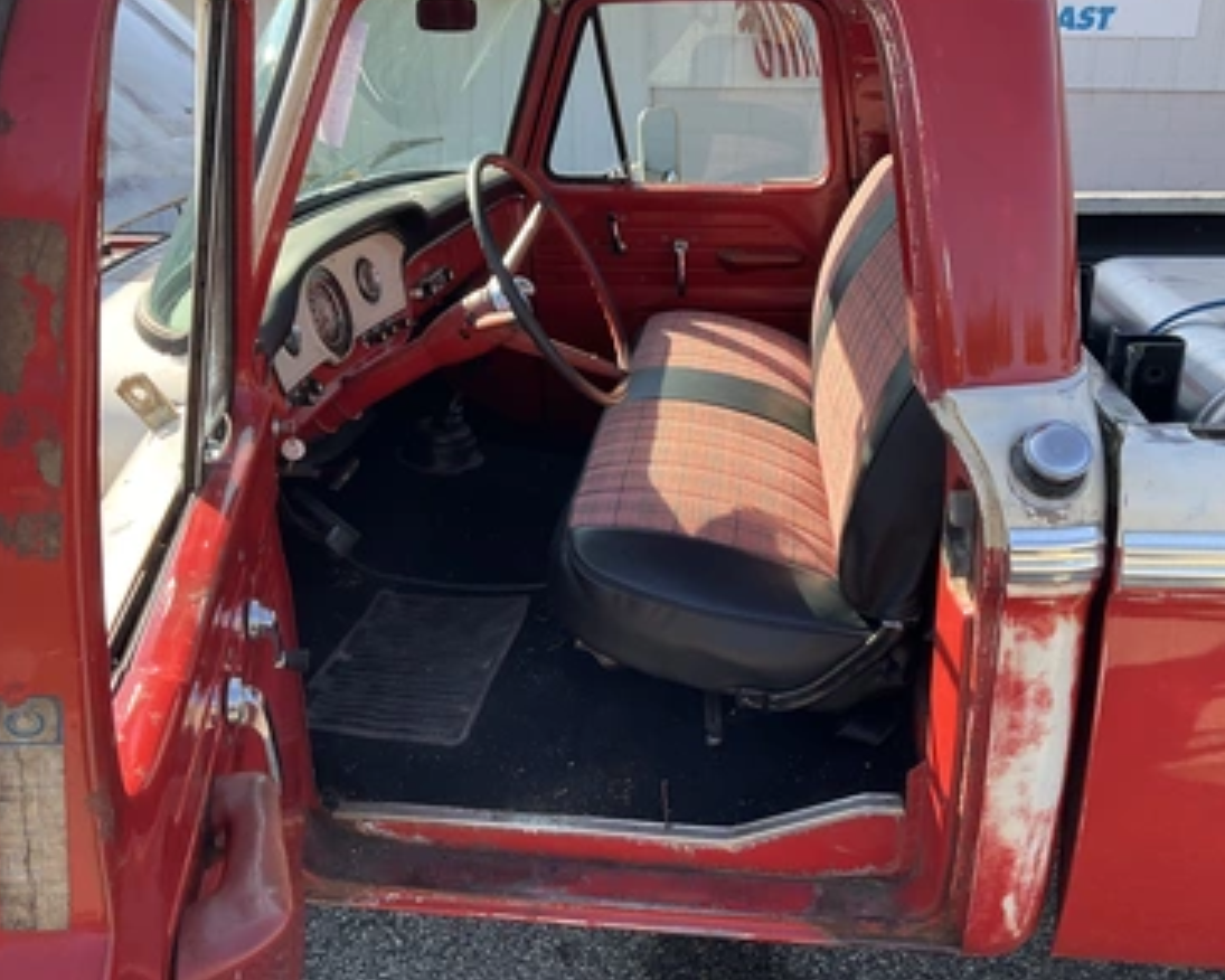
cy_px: 480
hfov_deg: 57.2
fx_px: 1124
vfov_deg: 47.1
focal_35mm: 31
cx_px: 634
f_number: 1.8
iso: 25
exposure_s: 1/280
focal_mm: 3
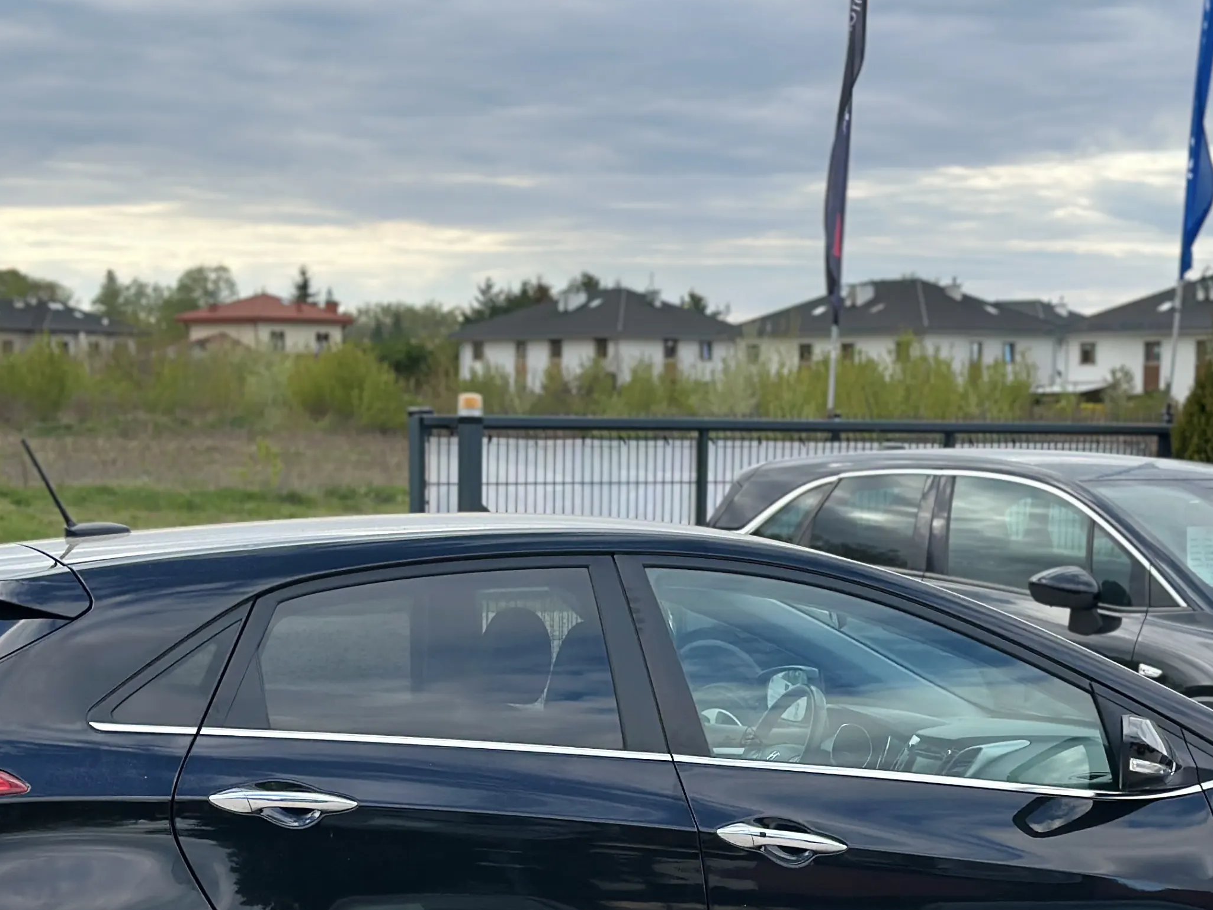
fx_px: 3154
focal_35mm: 90
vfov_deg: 16.3
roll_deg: -0.2
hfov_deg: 21.8
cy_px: 748
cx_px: 672
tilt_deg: -6.7
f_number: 1.78
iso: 80
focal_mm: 6.86
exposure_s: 1/1157
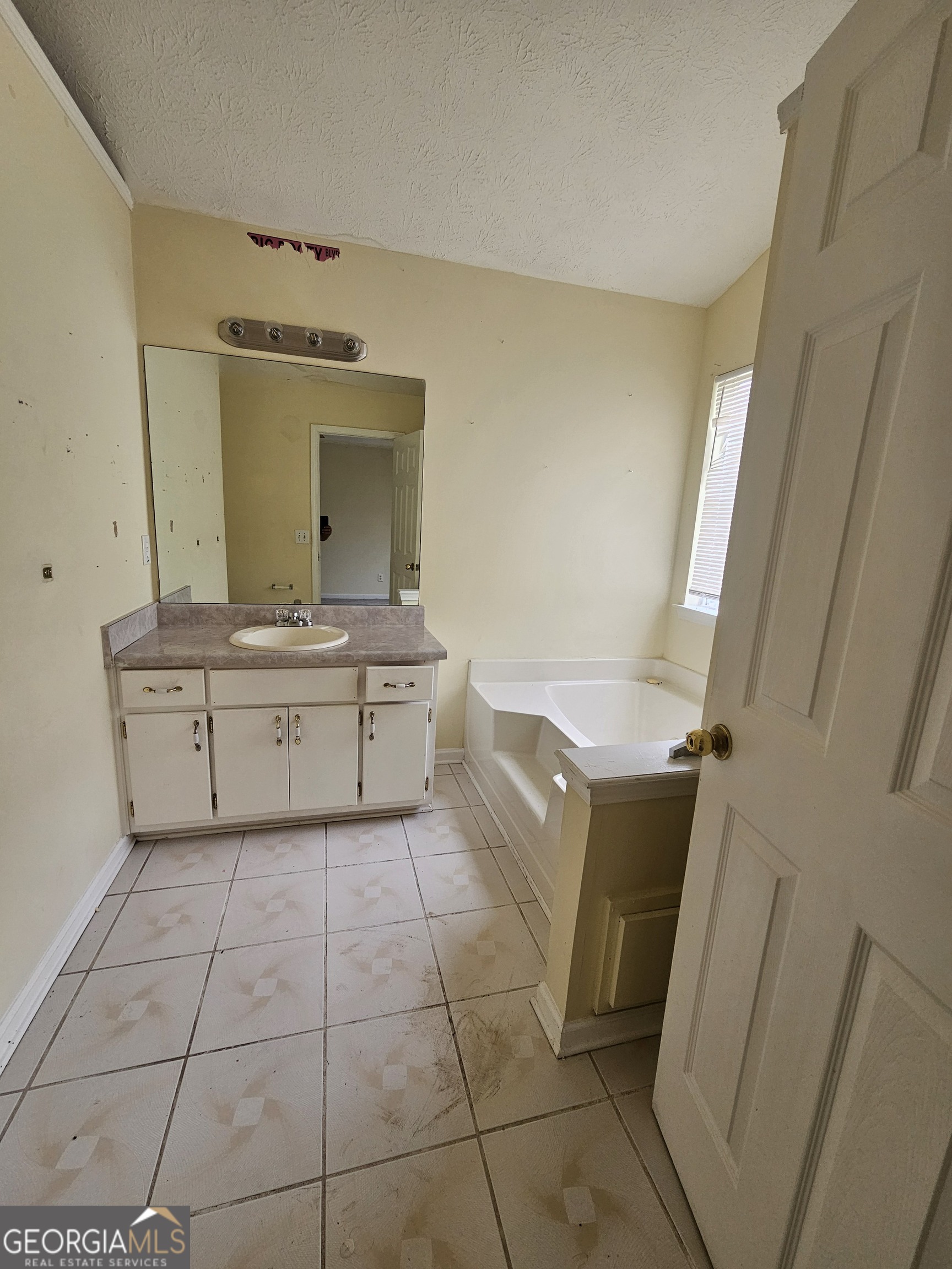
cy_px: 634
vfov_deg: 106.2
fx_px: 477
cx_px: 476
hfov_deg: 89.9
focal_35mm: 13
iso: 160
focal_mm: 2.2
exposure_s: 1/207
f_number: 2.2
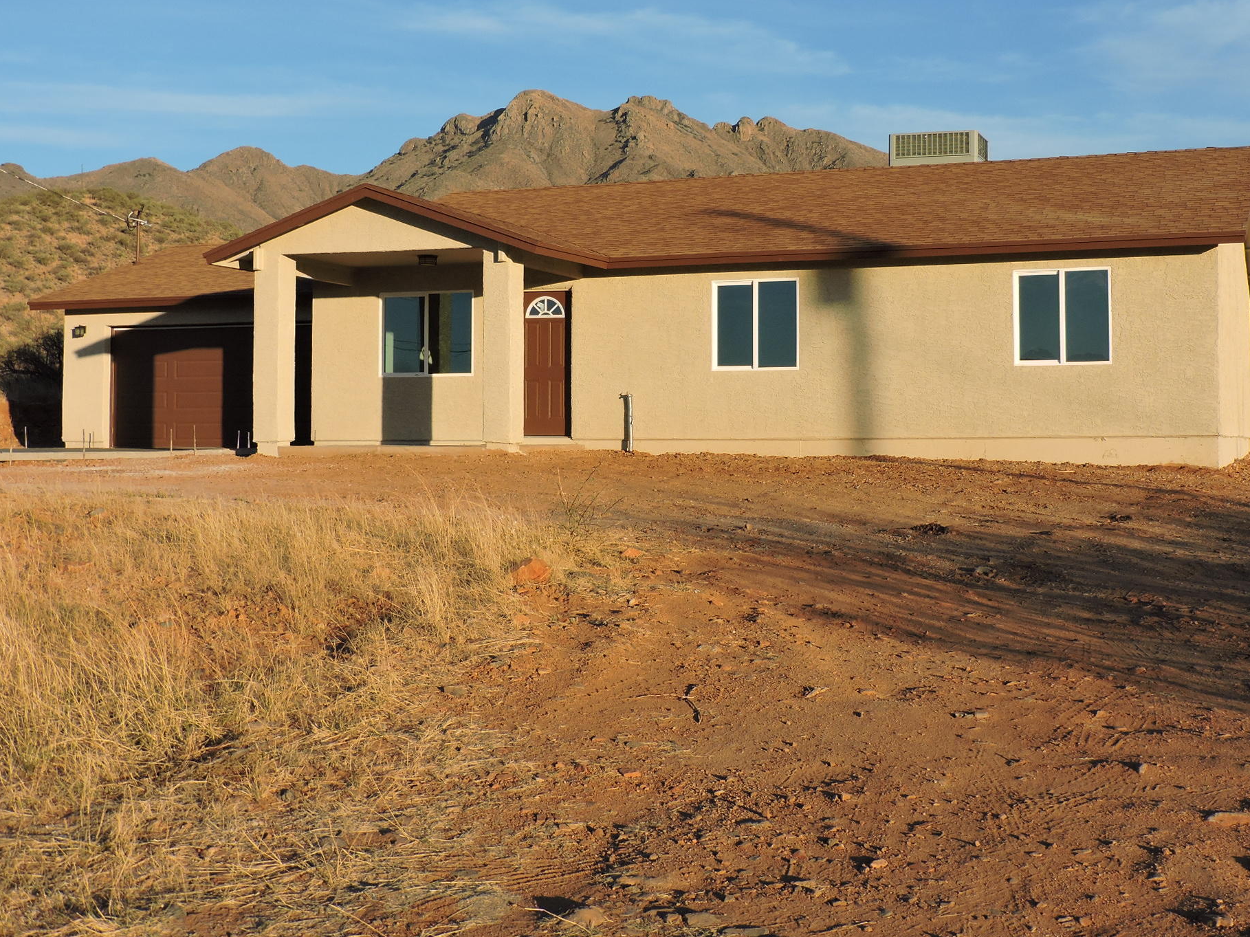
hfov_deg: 38.2
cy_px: 358
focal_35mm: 50
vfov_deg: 29.0
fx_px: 1805
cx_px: 657
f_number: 3.3
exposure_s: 1/800
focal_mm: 7.1
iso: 100
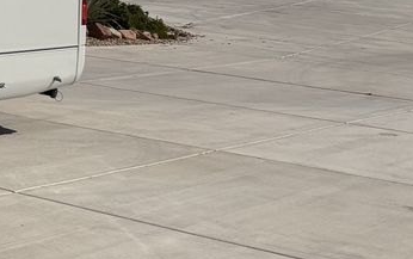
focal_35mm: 94
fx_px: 1059
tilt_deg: +1.1
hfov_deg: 17.5
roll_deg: -0.4
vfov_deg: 13.5
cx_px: -347
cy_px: -62
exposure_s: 1/11905
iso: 80
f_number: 1.78
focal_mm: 6.76
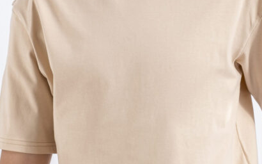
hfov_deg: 11.5
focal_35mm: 182
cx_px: 144
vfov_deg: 7.2
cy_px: 113
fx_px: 1299
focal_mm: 40.7
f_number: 11
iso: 100
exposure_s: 1/125
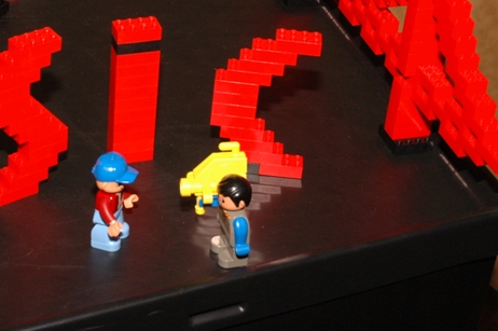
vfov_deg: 15.0
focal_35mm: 91
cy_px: 85
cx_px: 156
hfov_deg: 22.3
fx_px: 1256
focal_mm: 35
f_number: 9
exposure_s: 1/125
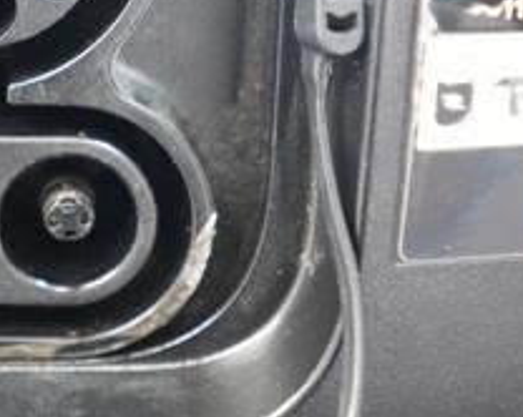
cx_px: -5
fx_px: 1253
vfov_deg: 18.2
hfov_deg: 22.6
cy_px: -45
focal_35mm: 81
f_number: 2.8
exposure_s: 1/60
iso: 12800
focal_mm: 28
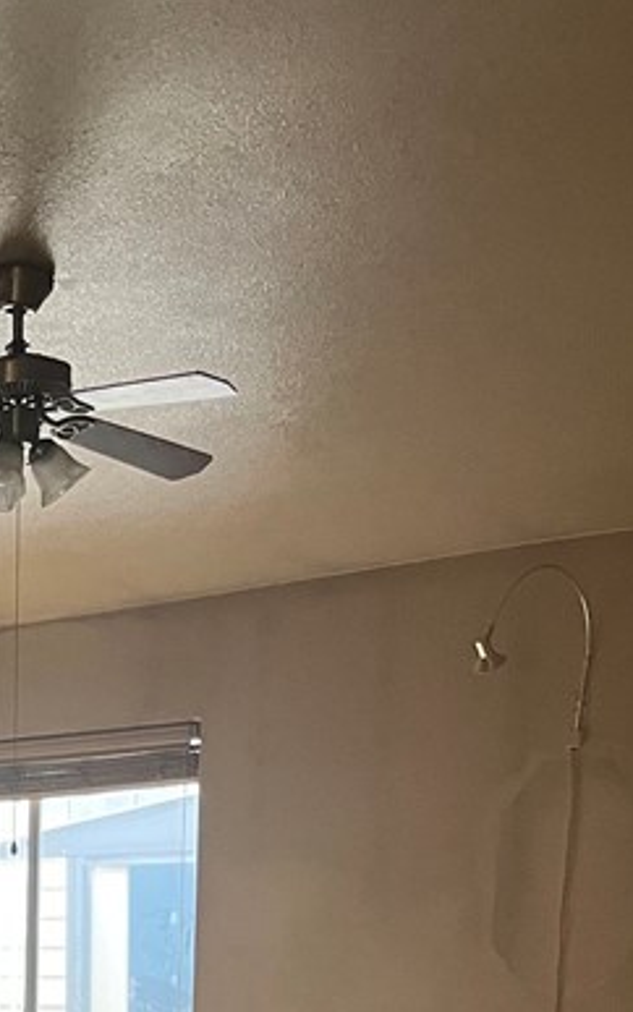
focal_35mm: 73
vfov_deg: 25.0
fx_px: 2014
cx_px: -337
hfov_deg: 16.2
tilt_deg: -10.1
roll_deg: +3.5
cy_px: 1268
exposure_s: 1/60
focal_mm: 5.1
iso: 250
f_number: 1.6
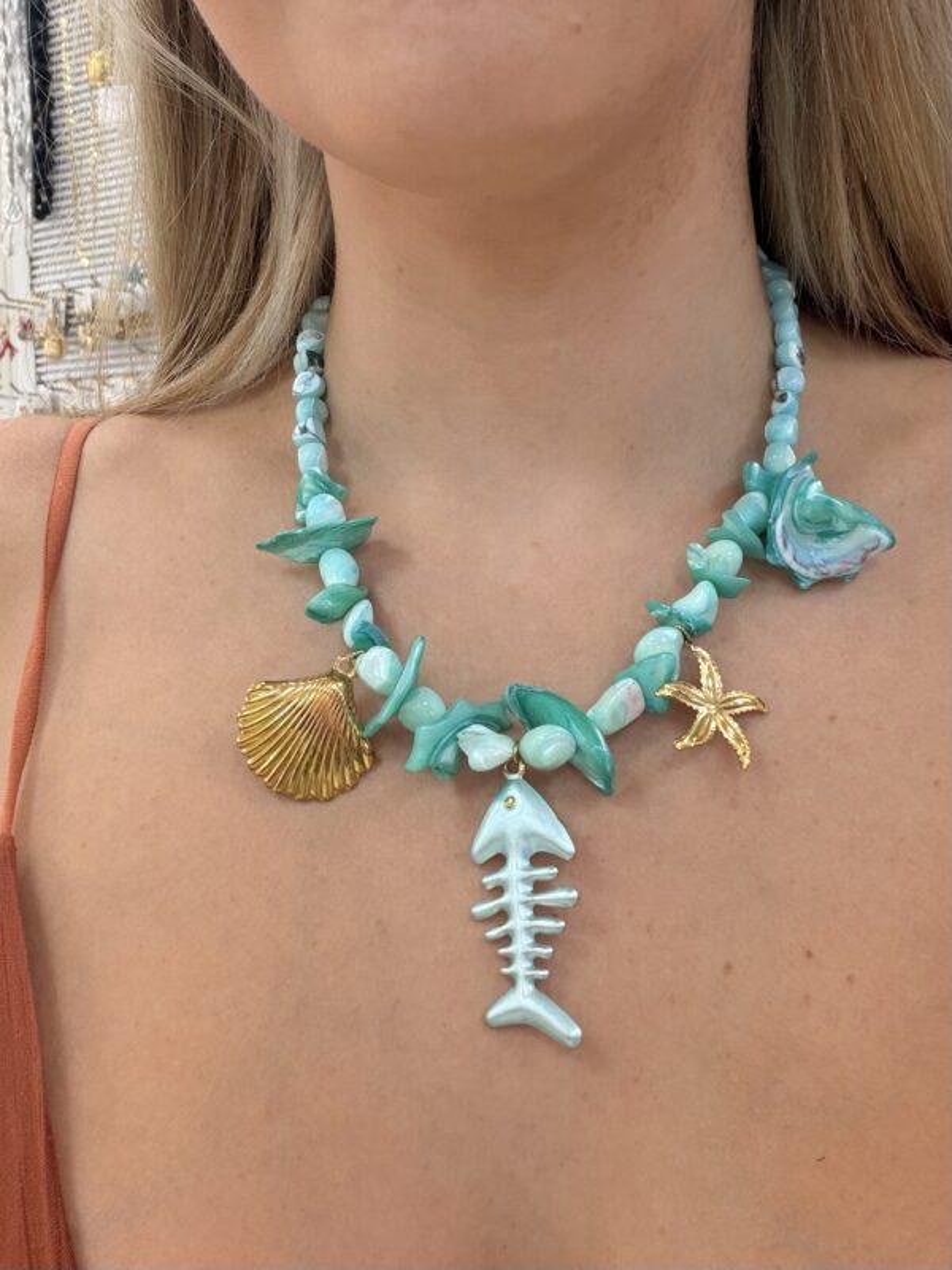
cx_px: 476
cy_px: 635
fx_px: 1100
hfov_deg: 46.8
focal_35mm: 30
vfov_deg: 60.0
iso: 80
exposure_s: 1/50
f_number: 1.9
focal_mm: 2.71
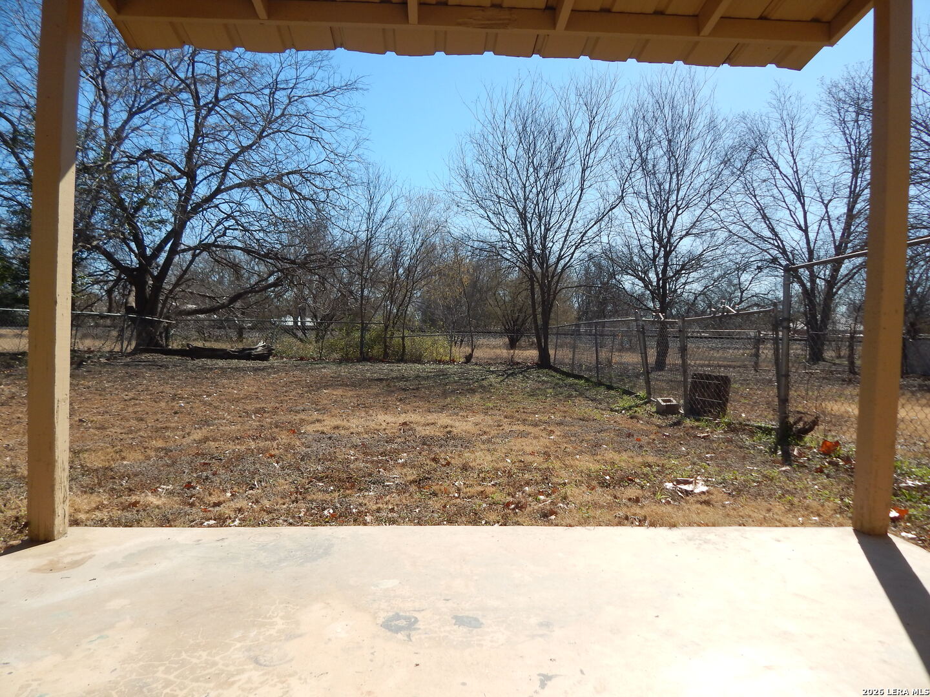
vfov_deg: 58.9
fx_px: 618
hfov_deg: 73.9
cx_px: 465
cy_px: 348
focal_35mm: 23
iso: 125
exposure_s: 1/500
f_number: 6
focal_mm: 4
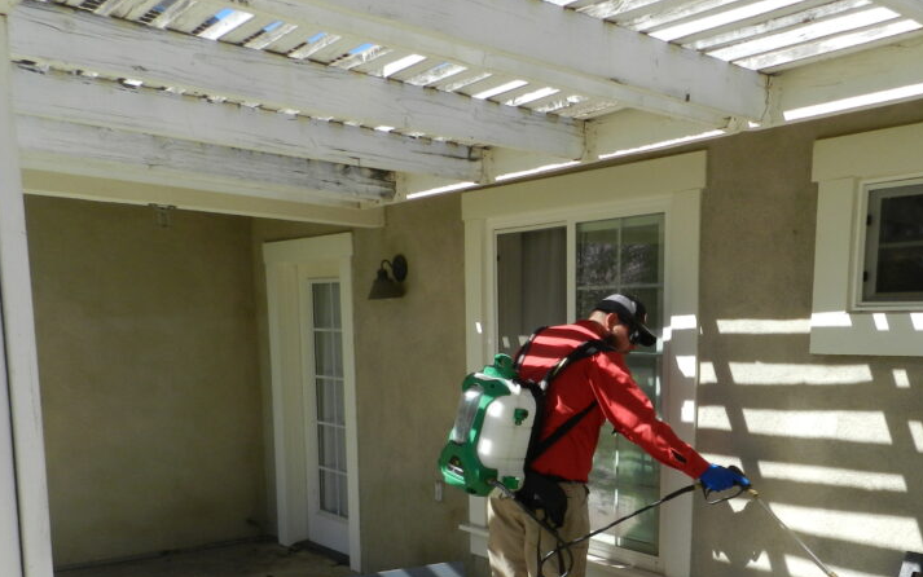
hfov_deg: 54.6
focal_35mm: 35
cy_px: 479
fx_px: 881
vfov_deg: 34.9
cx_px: 588
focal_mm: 4
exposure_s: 1/800
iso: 160
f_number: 4
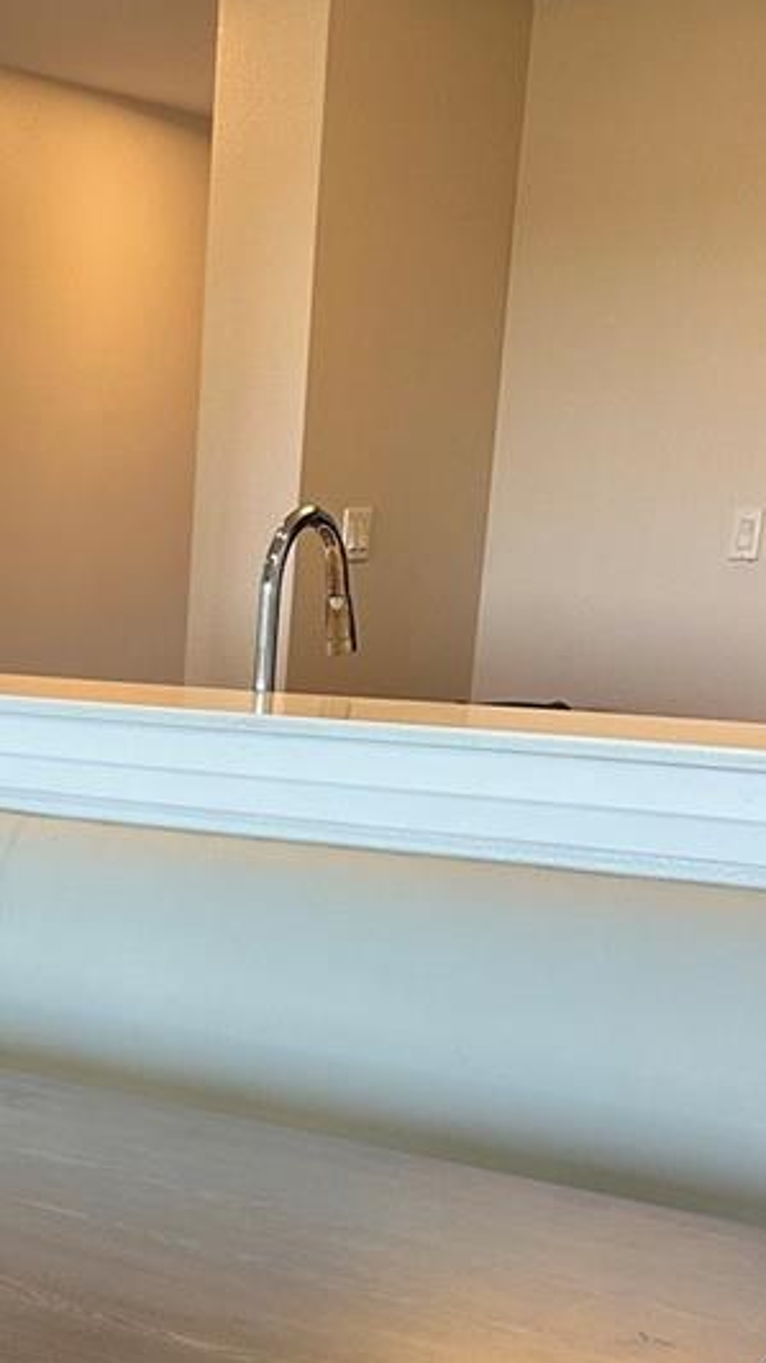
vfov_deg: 33.8
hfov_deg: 19.4
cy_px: 1189
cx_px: -118
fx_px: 2132
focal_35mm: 59
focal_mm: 6.86
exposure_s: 1/120
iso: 200
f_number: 1.78
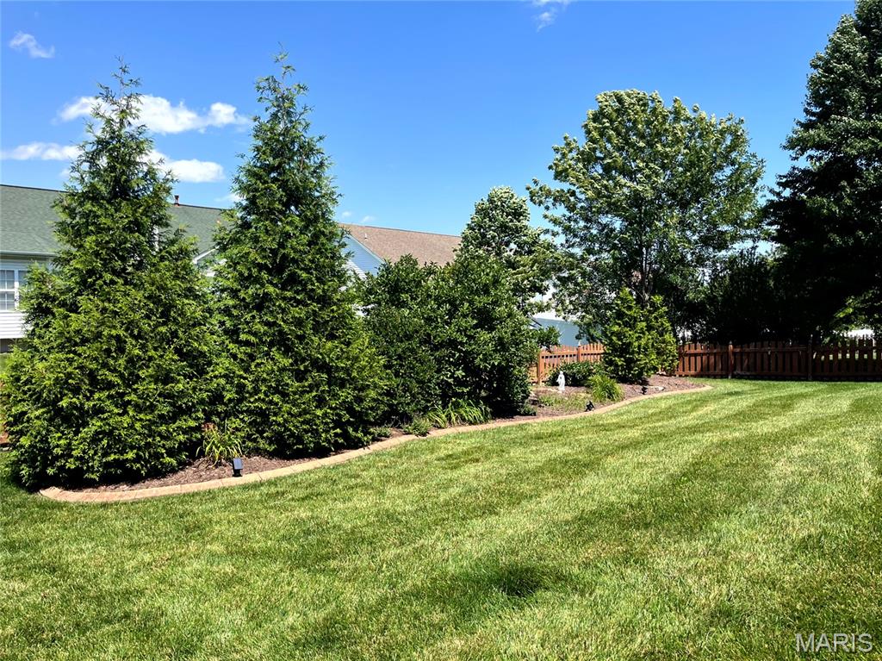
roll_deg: +1.6
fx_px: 662
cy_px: 330
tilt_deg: -2.6
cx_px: 441
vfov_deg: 53.0
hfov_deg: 67.3
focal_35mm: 26
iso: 50
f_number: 1.6
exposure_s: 1/2222
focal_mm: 5.1
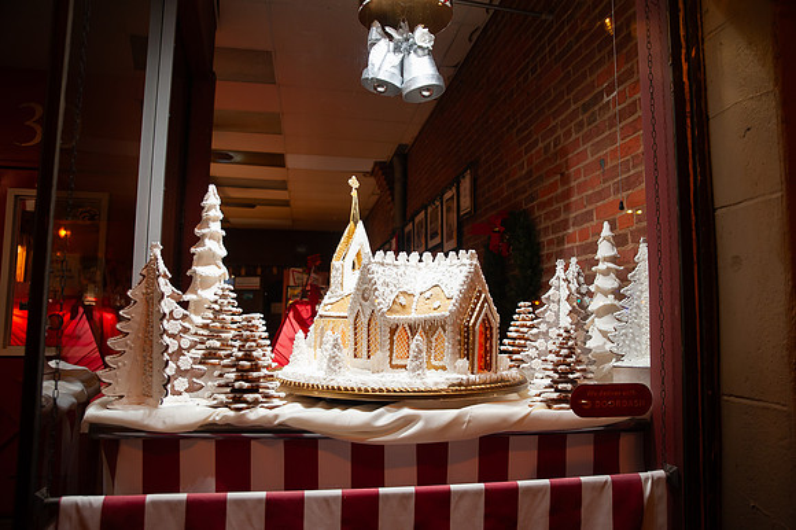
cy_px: 265
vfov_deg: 53.1
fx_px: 530
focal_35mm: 24
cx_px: 398
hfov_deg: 73.8
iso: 1000
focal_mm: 24
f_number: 2.8
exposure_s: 1/125
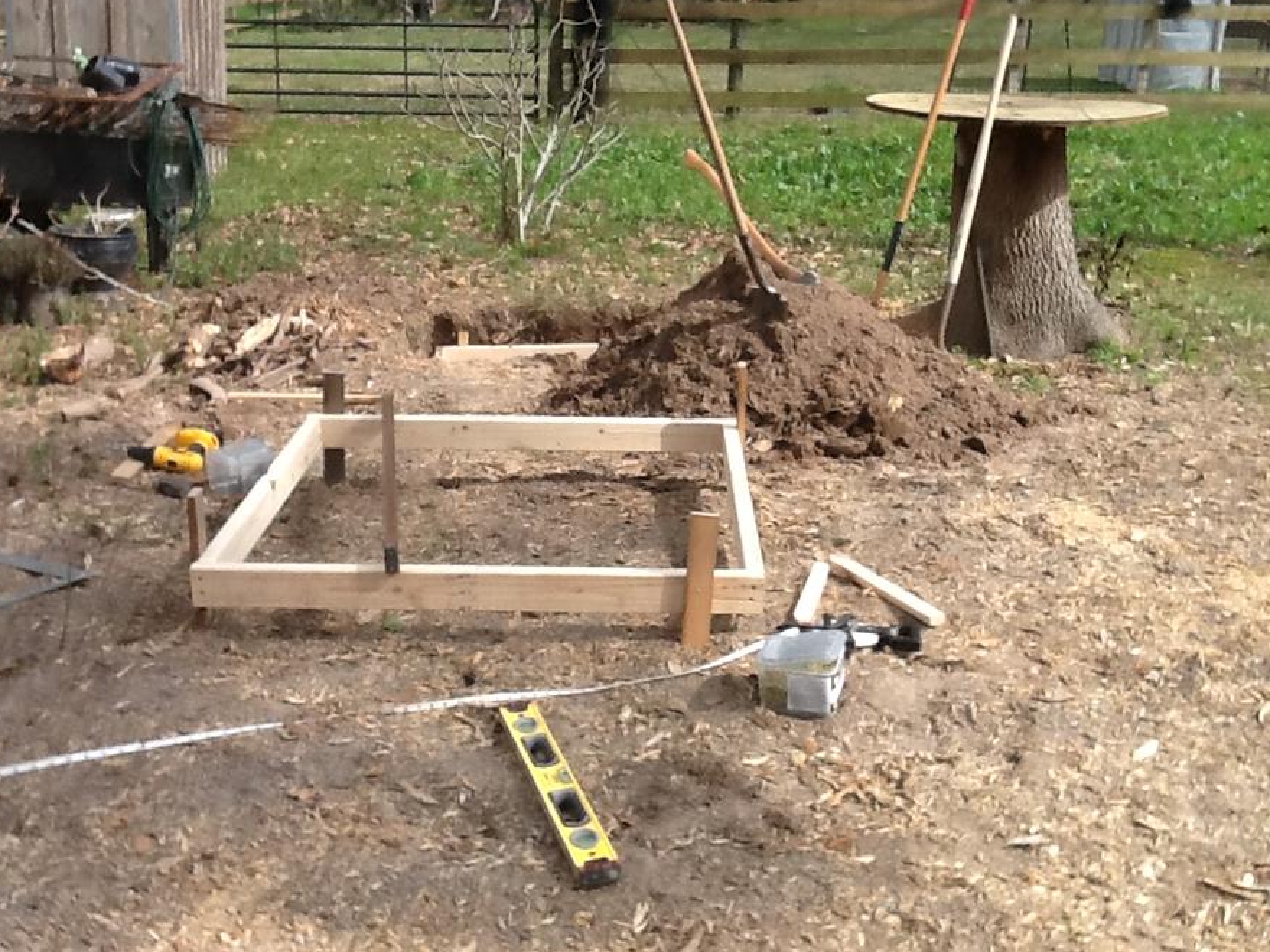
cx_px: 639
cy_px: 472
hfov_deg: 42.1
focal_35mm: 45
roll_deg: +0.1
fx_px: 1651
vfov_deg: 32.2
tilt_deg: -19.5
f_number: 2.4
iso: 40
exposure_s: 1/810
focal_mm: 2.03
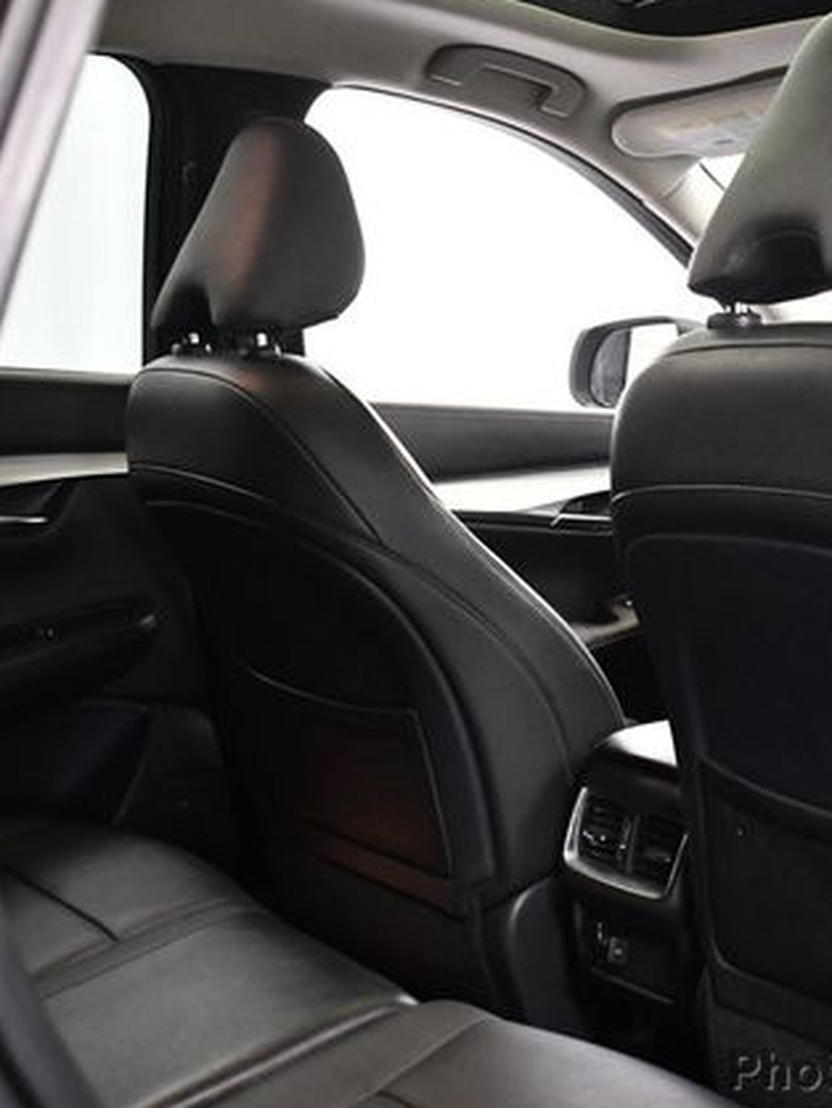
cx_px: 697
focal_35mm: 53
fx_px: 1697
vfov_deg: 36.2
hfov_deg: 26.9
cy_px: 554
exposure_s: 1/80
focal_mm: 18
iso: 3200
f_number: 3.5
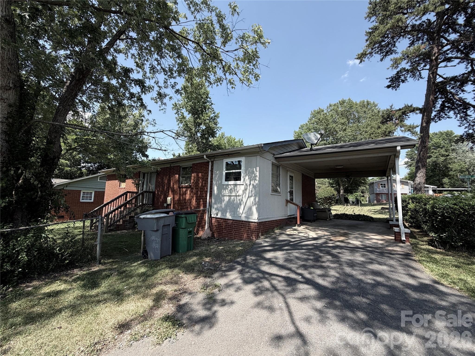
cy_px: 178
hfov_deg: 102.1
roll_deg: -2.0
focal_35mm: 14
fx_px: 192
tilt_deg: +8.0
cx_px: 238
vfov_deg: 85.7
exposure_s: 1/631
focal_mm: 2.22
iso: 40
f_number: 2.2
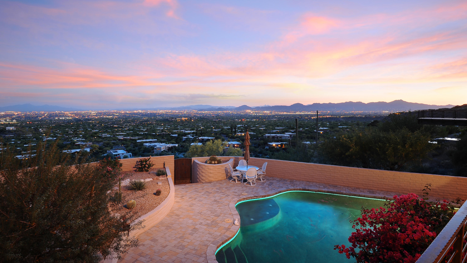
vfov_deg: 58.3
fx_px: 235
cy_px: 121
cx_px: 233
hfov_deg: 89.6
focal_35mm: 19
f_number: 10
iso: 200
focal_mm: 18
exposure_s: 8
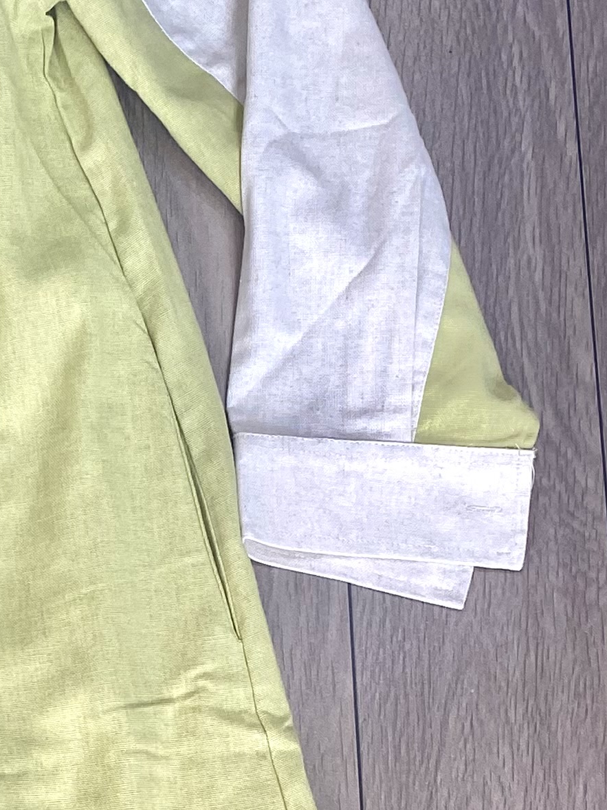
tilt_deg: -79.1
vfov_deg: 21.4
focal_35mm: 89
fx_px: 2082
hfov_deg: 14.9
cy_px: 759
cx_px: -419
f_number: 1.8
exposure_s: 1/151
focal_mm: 4.25
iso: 32
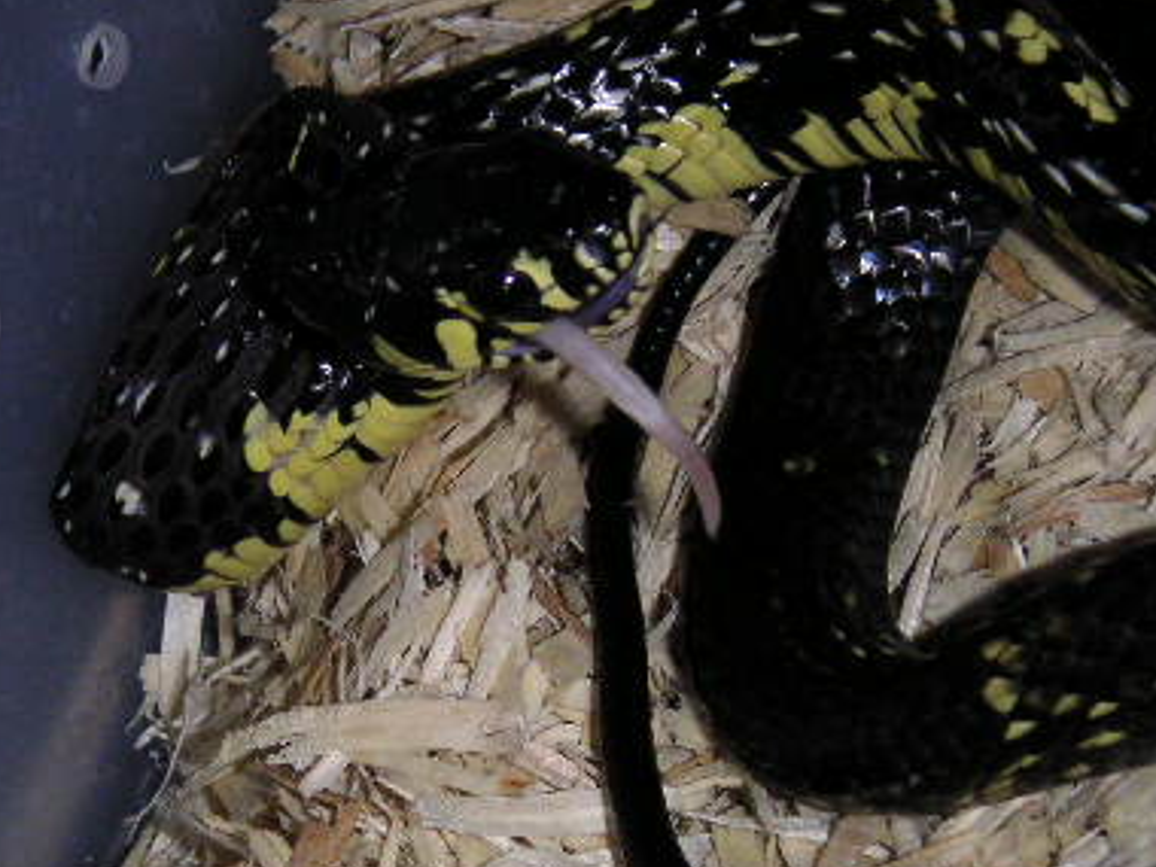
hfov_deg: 18.5
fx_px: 3540
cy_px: 423
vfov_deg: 14.0
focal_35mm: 106
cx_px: 438
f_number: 6.7
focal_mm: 9.8
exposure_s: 1/60
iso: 160
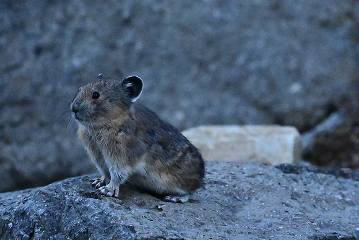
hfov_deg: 3.4
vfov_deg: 2.3
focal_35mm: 600
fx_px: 5984
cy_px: 120
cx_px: 180
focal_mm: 600
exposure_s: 1/640
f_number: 6.3
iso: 20000
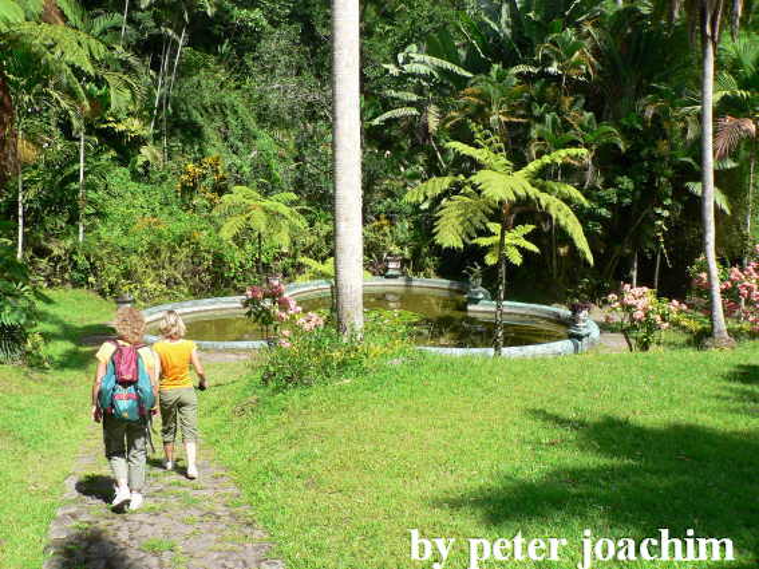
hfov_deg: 52.6
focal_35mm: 35
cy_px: 284
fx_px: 767
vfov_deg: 40.7
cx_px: 380
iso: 64
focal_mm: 6
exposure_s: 1/250
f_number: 4
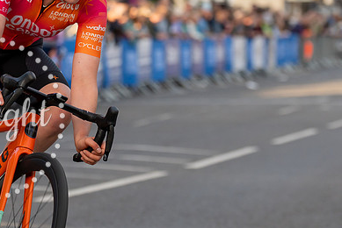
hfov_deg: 6.5
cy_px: -38
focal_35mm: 316
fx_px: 3004
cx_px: 12
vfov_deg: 4.3
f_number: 3.5
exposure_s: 1/800
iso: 320
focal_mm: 105
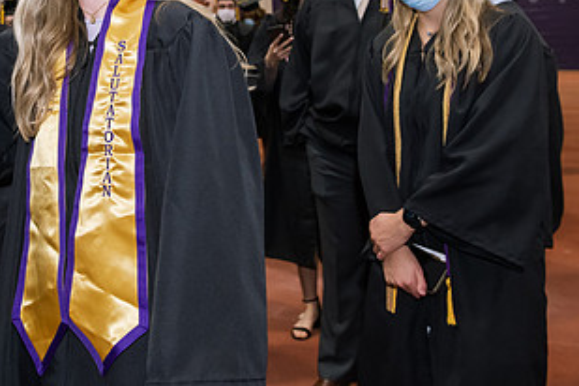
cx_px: 120
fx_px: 965
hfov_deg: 32.5
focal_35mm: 60
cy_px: 29
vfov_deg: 22.0
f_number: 5.6
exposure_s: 1/160
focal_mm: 32
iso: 2500
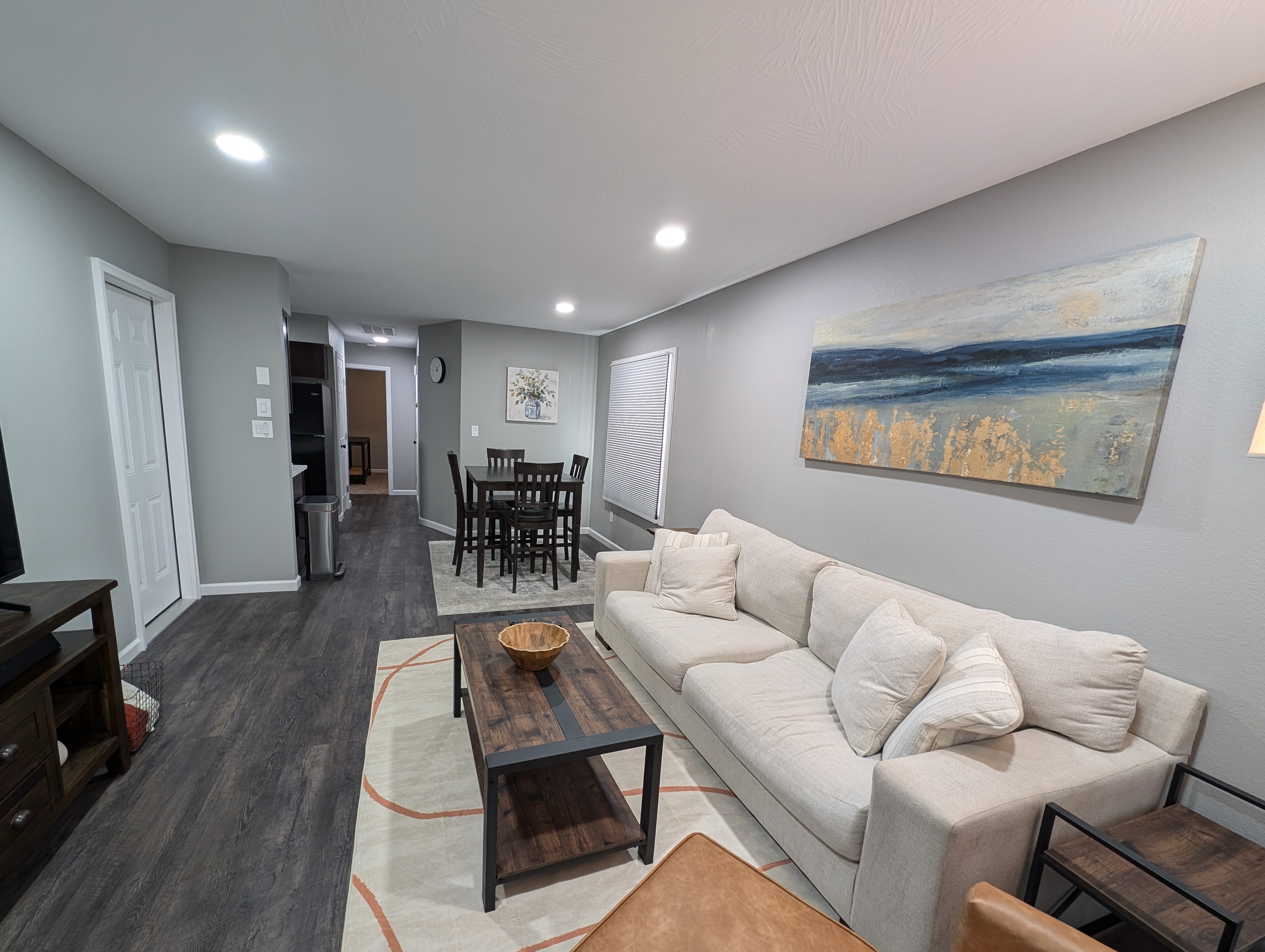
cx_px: 614
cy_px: 508
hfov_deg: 106.1
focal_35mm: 13
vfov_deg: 89.9
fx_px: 476
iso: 111
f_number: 1.95
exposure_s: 1/24
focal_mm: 2.23
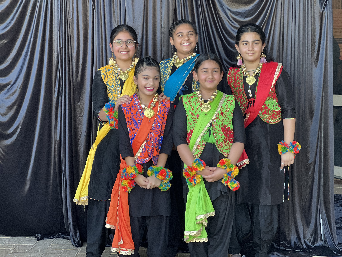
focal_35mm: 77
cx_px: 171
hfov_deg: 25.3
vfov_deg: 19.1
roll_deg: -0.6
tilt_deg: -5.1
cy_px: 128
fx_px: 761
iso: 125
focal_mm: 9
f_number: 2.8
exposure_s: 1/121
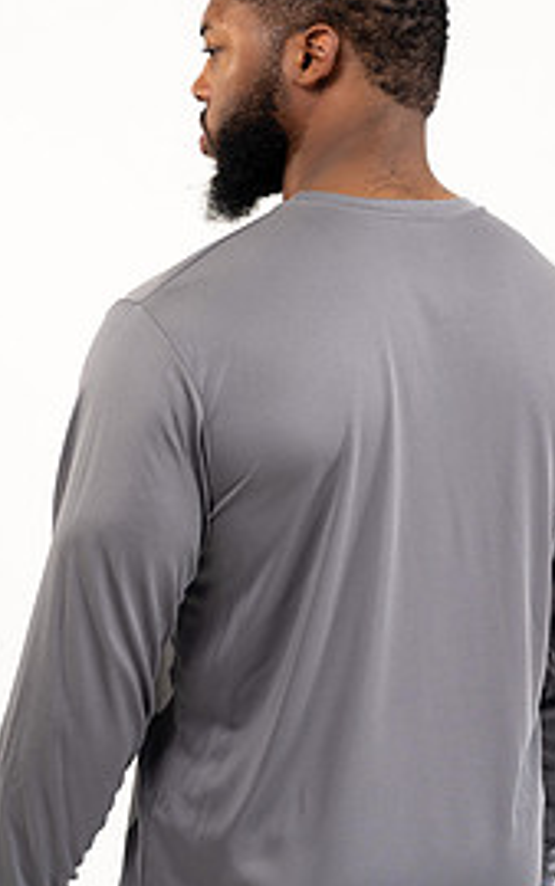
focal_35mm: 85
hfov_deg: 15.4
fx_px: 2055
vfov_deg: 24.3
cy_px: 476
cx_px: 279
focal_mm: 50
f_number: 4
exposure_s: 1/160
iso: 200
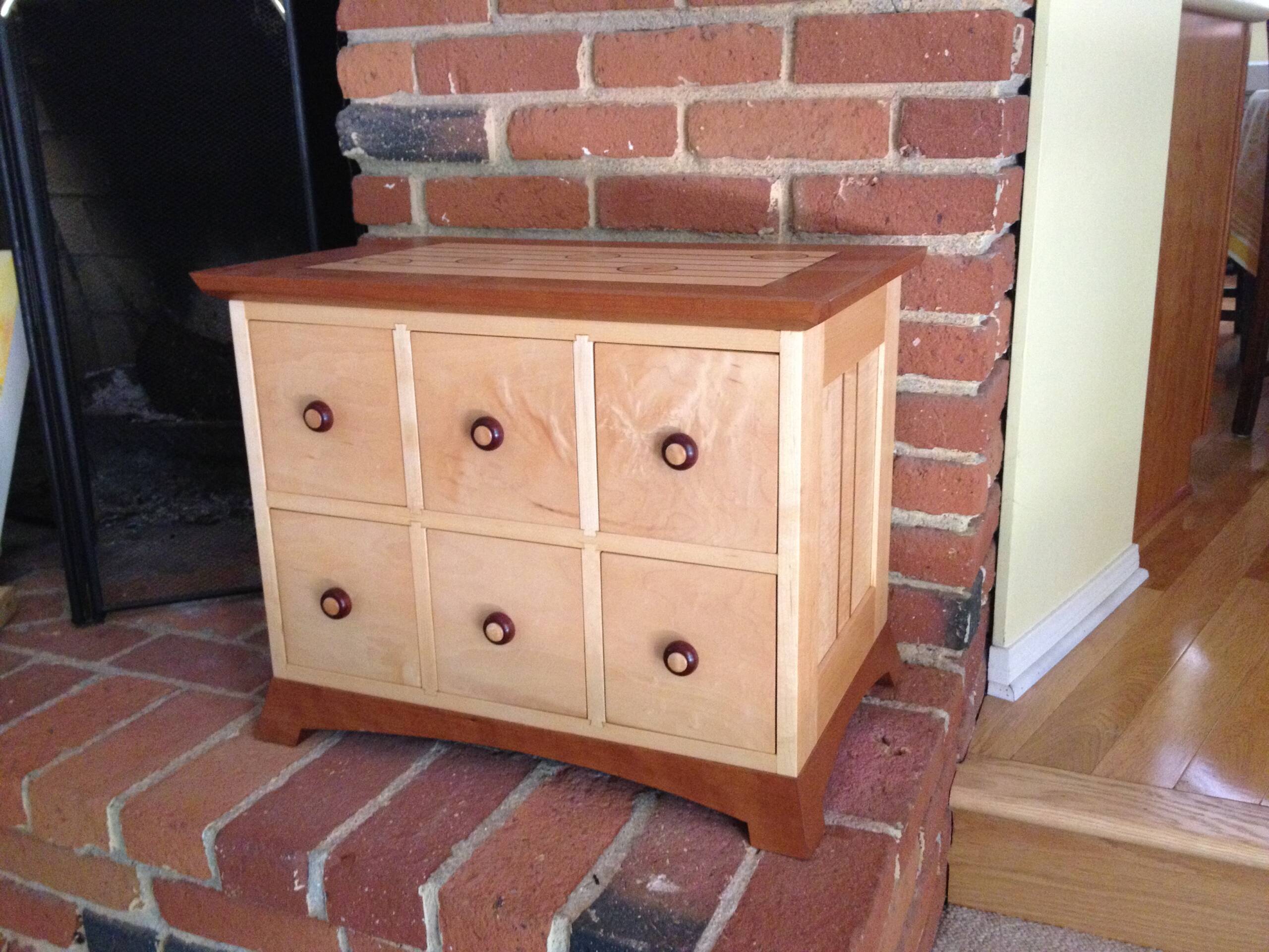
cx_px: 634
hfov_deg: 52.6
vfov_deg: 40.7
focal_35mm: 35
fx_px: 1283
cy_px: 476
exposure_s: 1/17
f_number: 2.4
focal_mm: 4.28
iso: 400
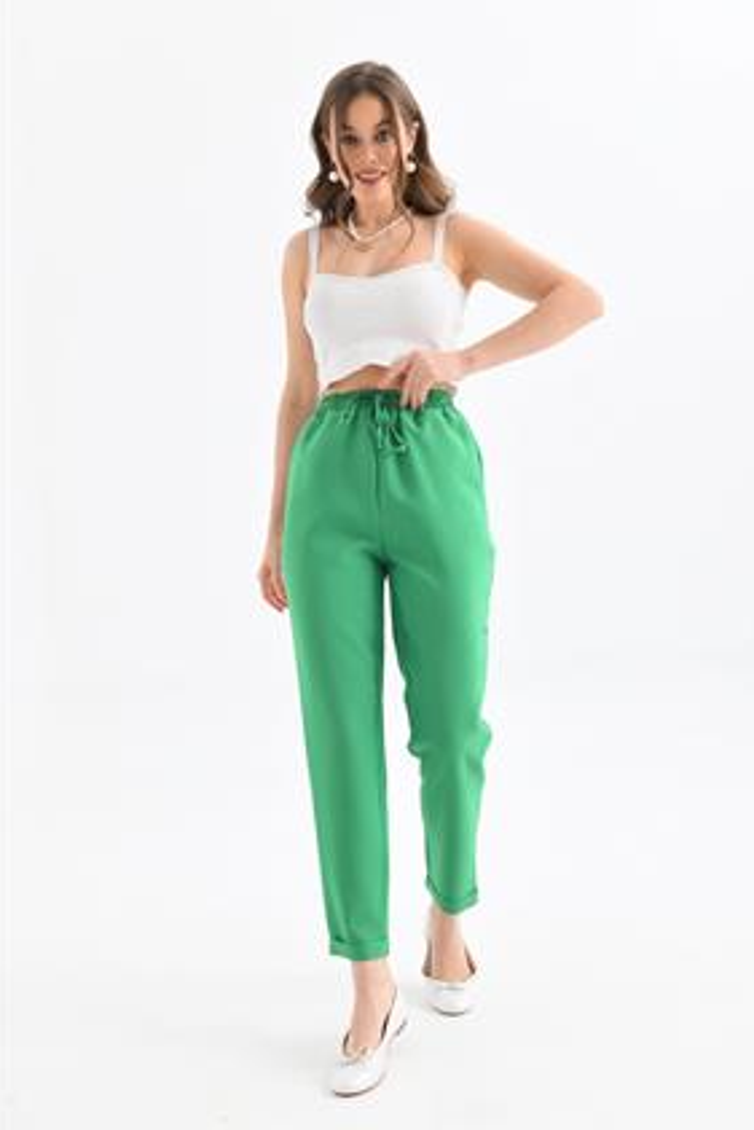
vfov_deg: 41.9
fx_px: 1475
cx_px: 394
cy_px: 577
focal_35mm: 47
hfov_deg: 28.7
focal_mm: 44
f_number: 6.3
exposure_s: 1/125
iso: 160
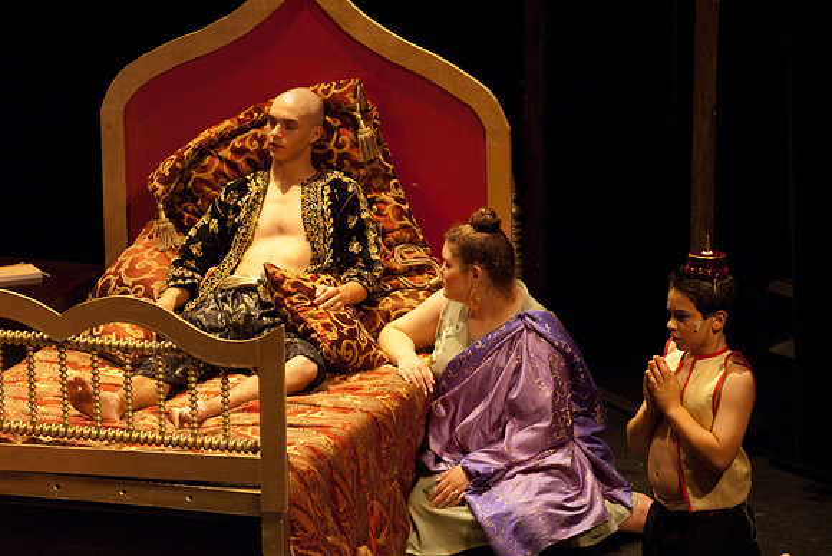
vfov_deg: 4.6
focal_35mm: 300
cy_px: 278
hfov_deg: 6.9
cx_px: 416
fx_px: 6940
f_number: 2.8
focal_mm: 200
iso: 1000
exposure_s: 1/160
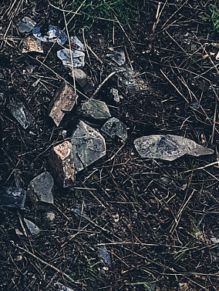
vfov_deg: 17.8
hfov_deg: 12.0
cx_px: -224
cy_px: 222
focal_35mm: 110
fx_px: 927
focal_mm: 4.2
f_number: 1.7
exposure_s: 1/1000
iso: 50
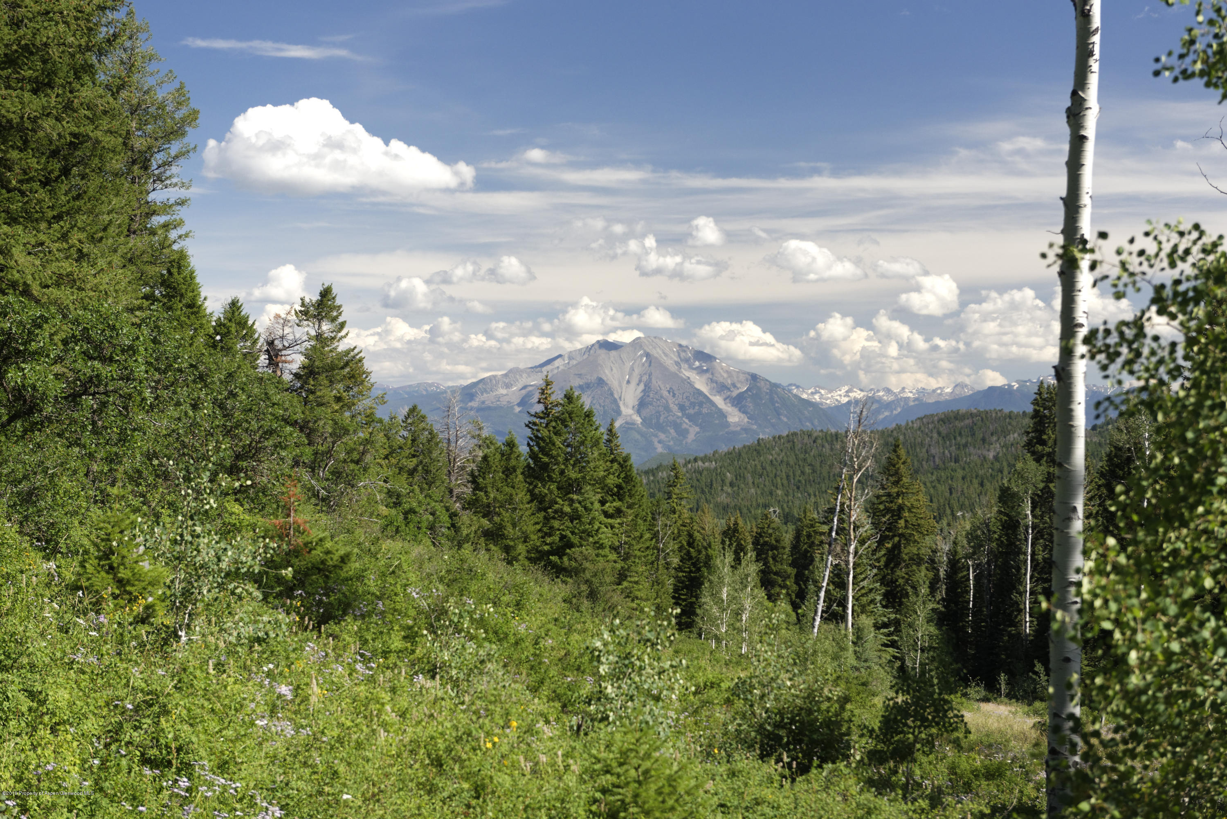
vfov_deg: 19.5
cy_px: 410
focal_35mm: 70
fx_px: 2386
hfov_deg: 28.8
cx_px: 614
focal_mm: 70
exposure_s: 1/2000
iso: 800
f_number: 5.6
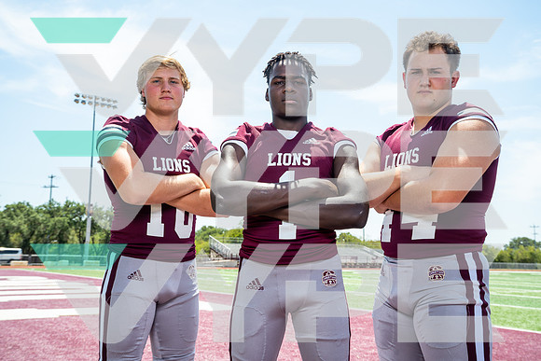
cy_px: 180
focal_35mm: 37
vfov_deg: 36.0
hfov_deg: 51.9
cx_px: 270
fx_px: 556
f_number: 8
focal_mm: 37
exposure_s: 1/125
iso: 100
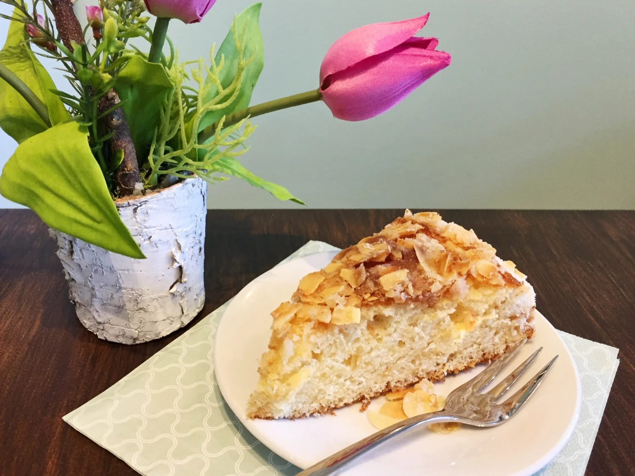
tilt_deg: -30.4
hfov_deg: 61.7
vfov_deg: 48.2
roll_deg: +0.3
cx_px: 318
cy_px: 238
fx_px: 532
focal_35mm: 29
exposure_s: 1/30
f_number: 2.2
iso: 50
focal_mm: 4.15
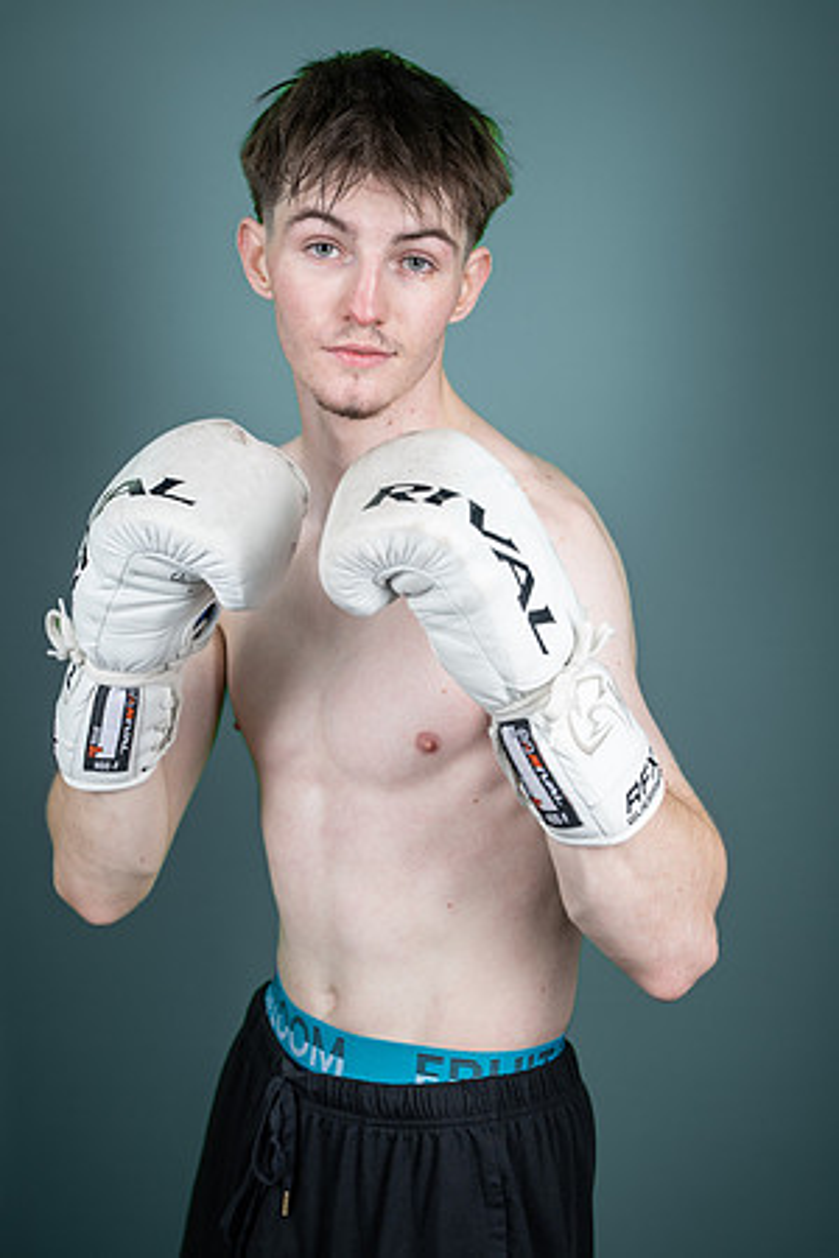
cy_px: 629
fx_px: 2167
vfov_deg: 32.4
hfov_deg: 21.9
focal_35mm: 62
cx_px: 420
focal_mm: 62
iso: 400
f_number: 4
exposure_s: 1/160
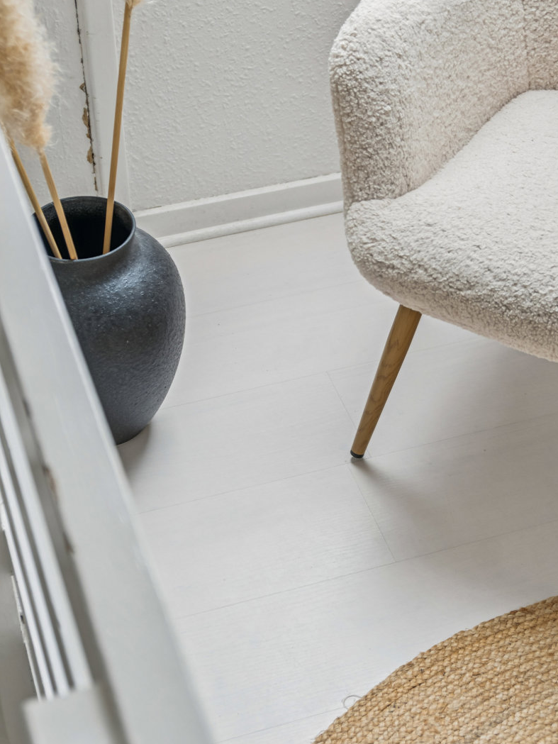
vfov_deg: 29.4
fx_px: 1418
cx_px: 283
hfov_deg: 22.3
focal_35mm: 66
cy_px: 359
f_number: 4
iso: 200
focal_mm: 40
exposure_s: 1/60
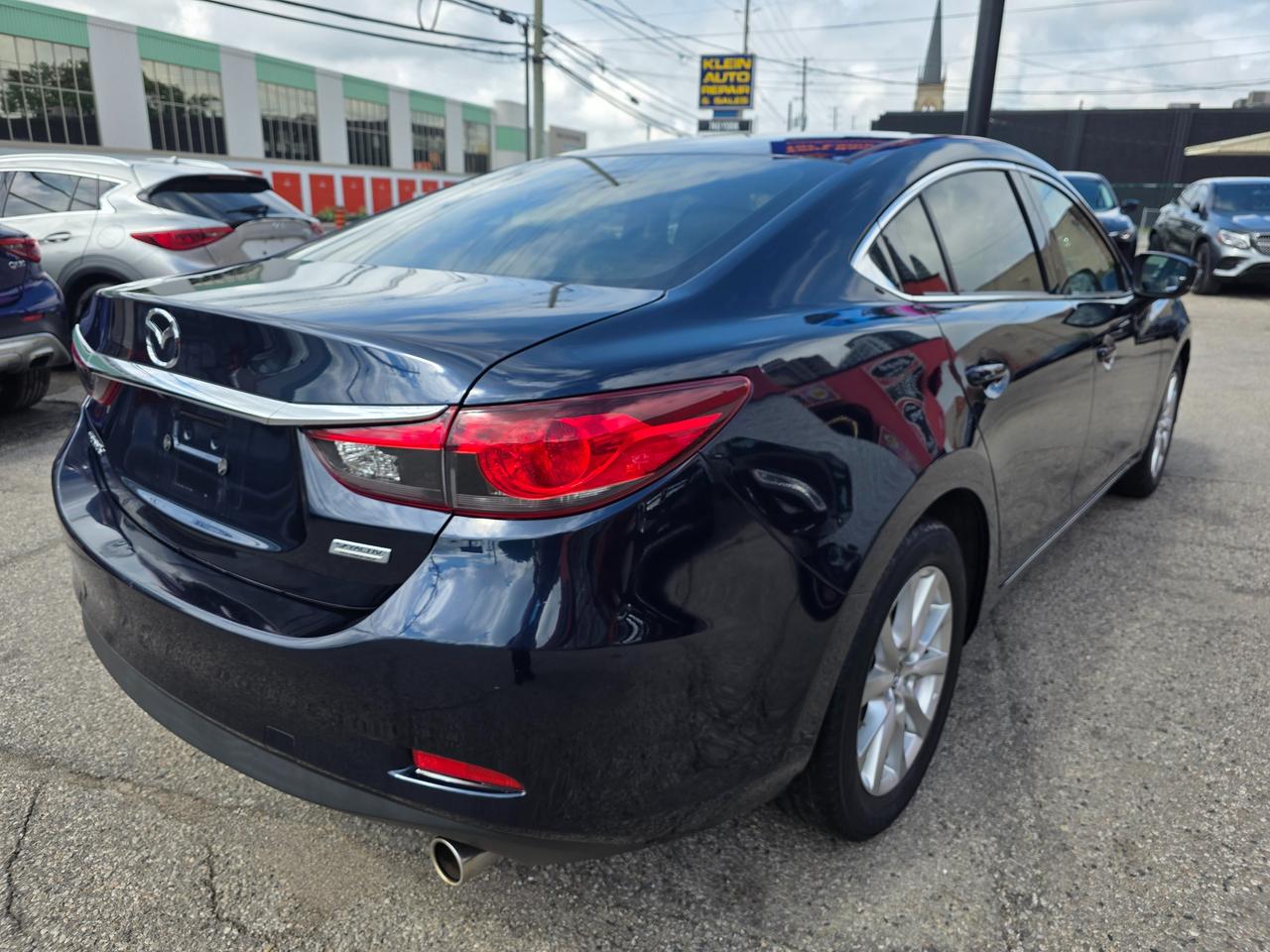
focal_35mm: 23
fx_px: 844
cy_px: 476
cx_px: 635
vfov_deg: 58.9
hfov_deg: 73.9
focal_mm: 6.3
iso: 80
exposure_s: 1/2537
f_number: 1.7
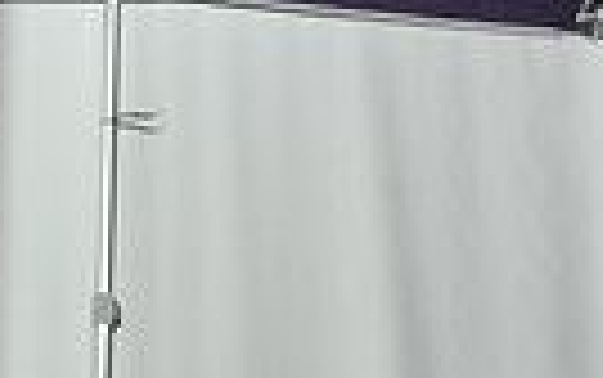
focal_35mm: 220
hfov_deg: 8.9
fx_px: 3618
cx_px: -670
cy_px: 504
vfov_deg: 5.9
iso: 320
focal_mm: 50
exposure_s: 1/40
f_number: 6.3
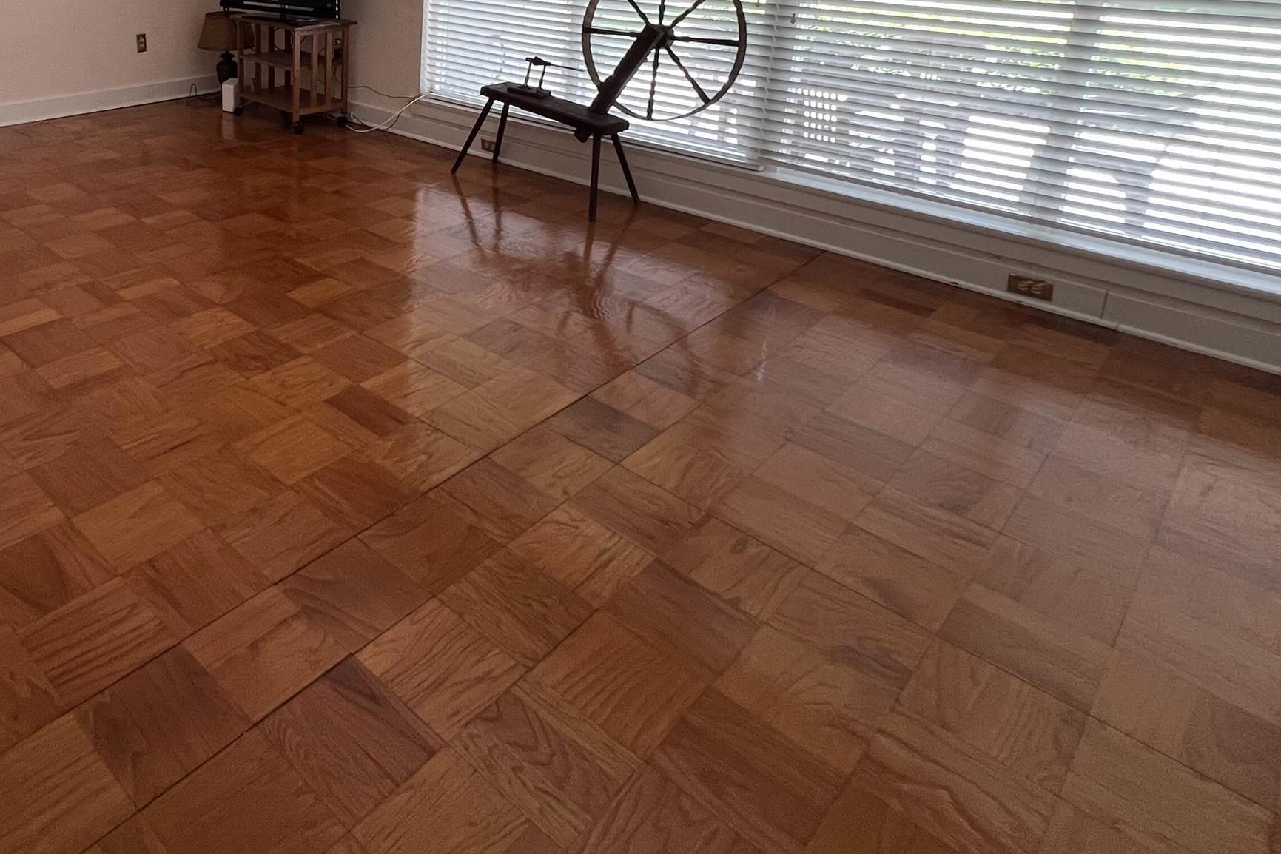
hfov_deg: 68.2
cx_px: 297
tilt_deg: -14.5
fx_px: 854
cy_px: 112
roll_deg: -0.7
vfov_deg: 48.5
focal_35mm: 24
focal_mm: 1.57
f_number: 1.8
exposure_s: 1/99
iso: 160
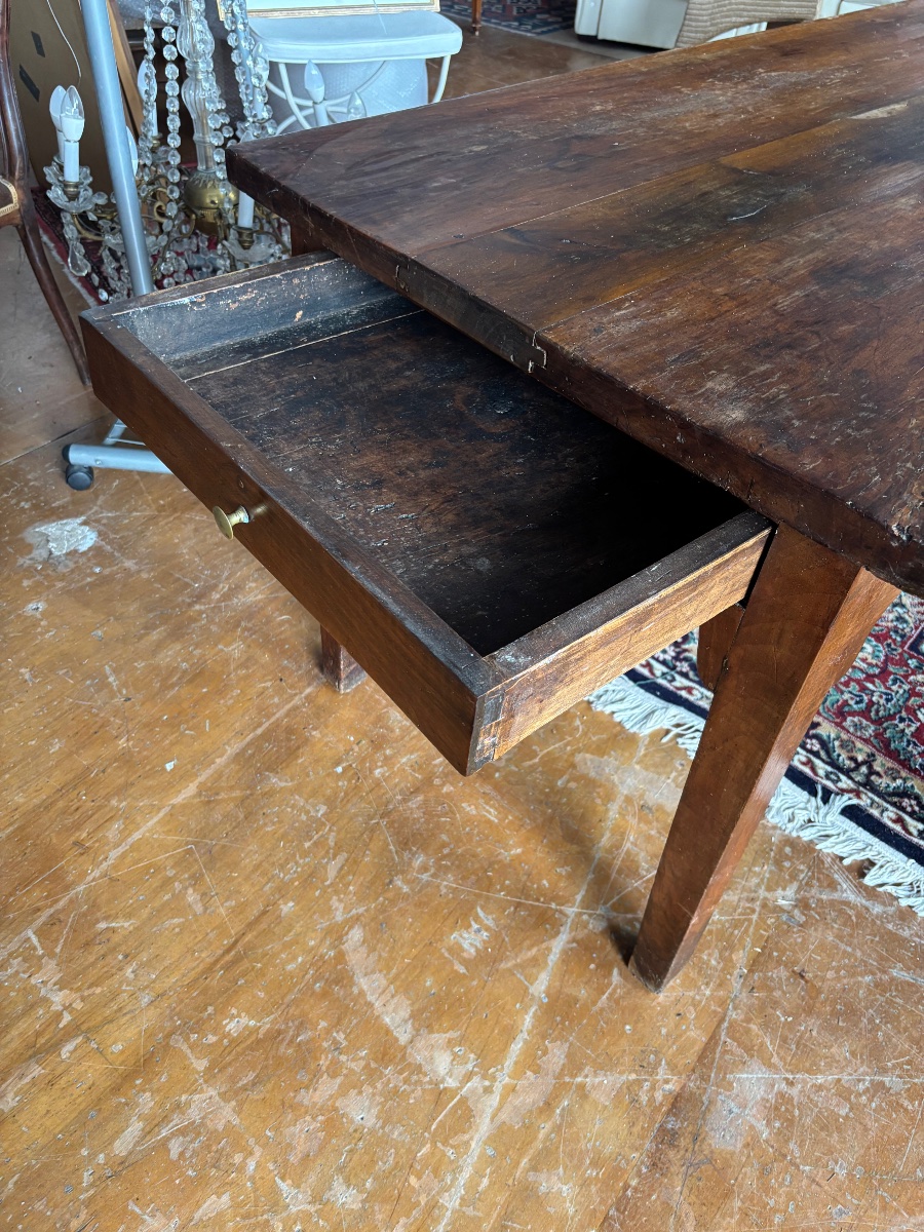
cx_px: 462
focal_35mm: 26
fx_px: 925
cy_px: 616
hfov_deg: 53.1
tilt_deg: -45.2
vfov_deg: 67.3
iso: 250
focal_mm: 5.96
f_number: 1.6
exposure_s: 1/60
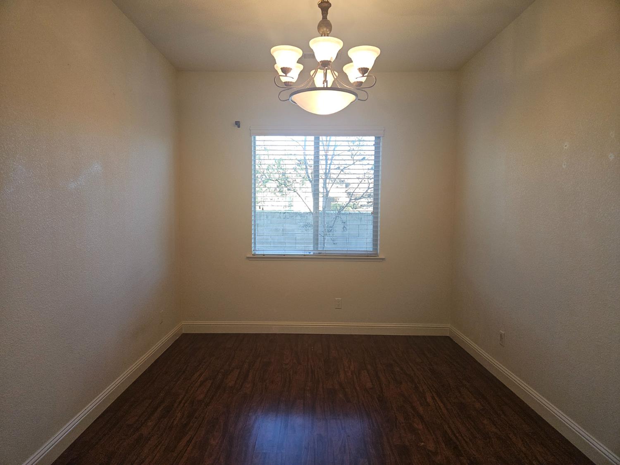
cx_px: 310
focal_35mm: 23
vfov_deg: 58.9
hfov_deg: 73.9
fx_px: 412
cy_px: 232
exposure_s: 1/60
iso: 64
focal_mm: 5.4
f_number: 1.8
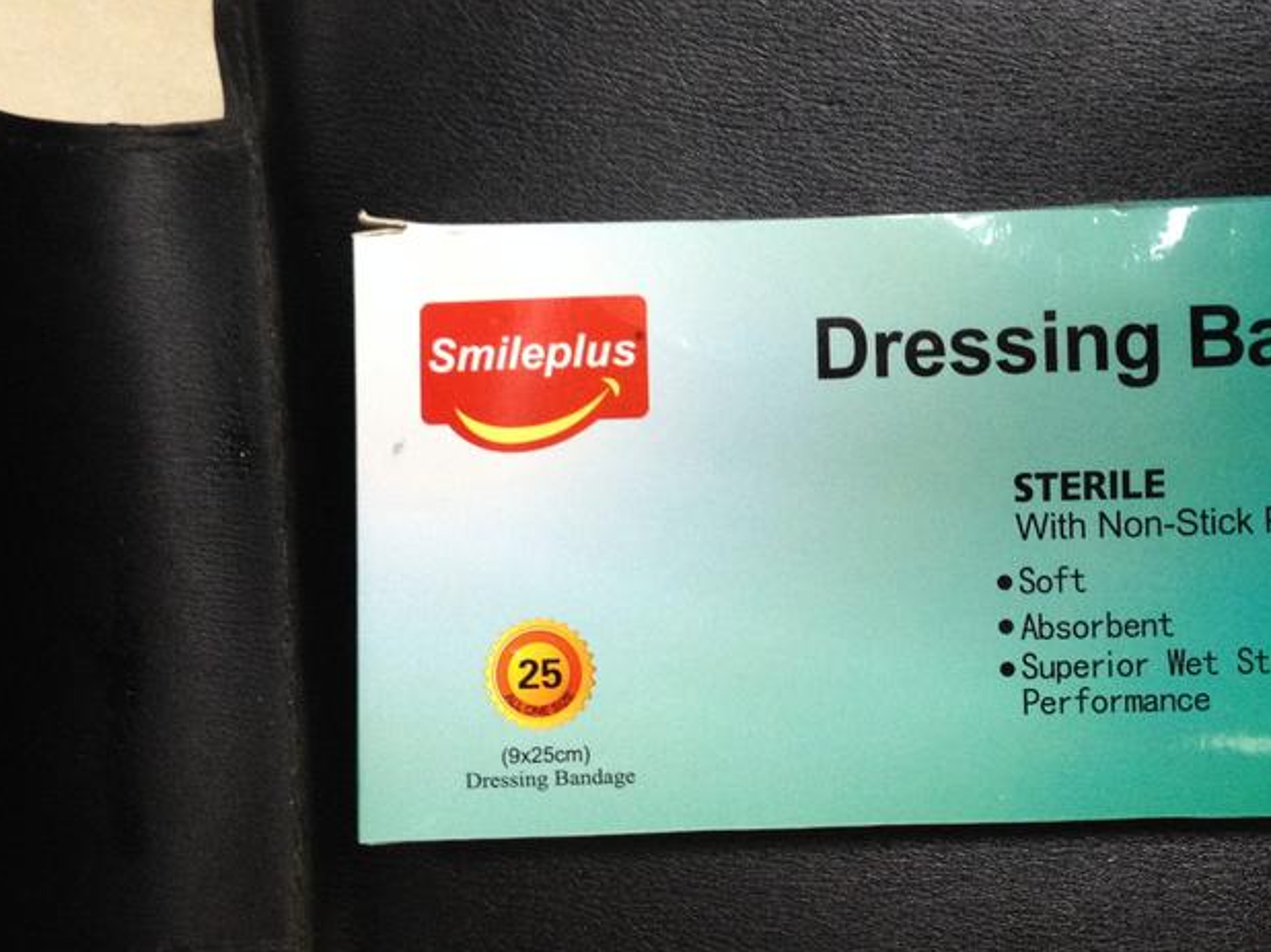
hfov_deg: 32.4
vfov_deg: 25.2
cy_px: 409
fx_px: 2129
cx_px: 995
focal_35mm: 58
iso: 160
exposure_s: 1/20
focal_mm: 4.28
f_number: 2.4
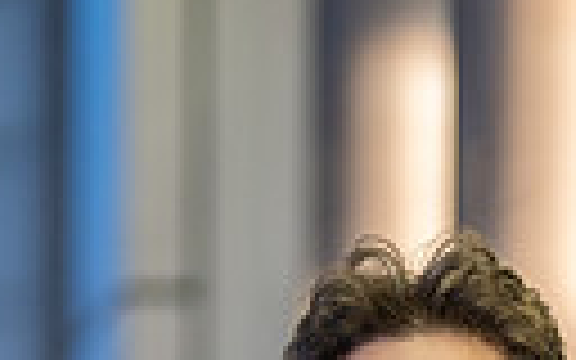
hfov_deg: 6.9
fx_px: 4772
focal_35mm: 304
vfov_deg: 4.2
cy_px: 994
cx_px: 522
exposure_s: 1/250
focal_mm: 85
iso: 1000
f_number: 1.2
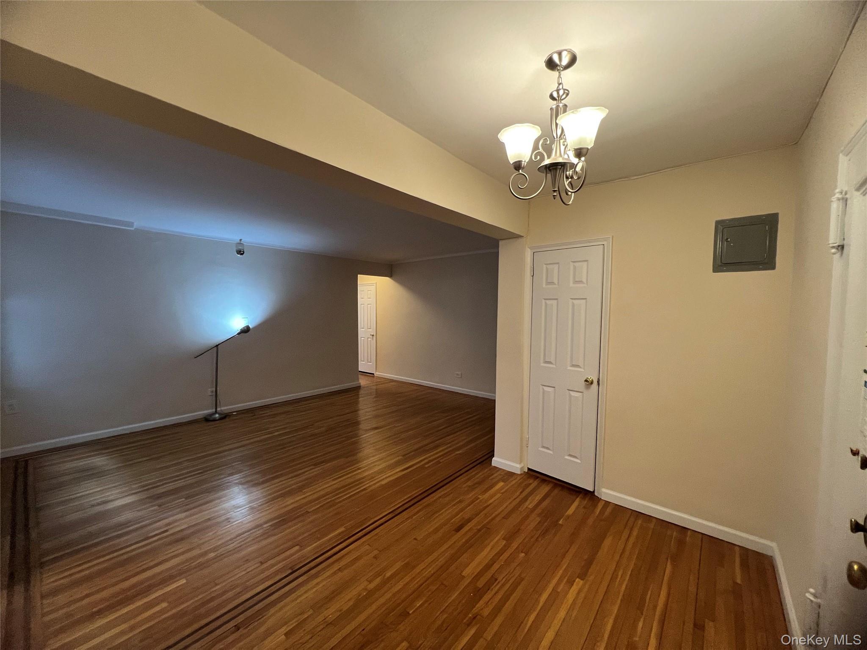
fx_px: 326
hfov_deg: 106.2
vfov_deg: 89.9
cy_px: 325
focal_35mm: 13
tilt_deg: -1.4
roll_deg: +0.0
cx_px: 434
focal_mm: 1.57
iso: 320
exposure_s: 1/60
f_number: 1.8
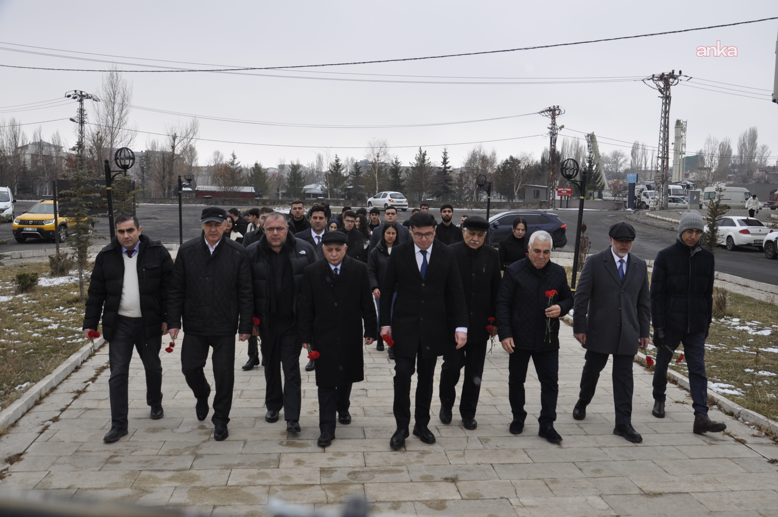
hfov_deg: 57.3
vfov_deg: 39.9
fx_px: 712
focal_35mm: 33
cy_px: 258
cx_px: 389
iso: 200
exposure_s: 1/200
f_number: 8
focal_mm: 22
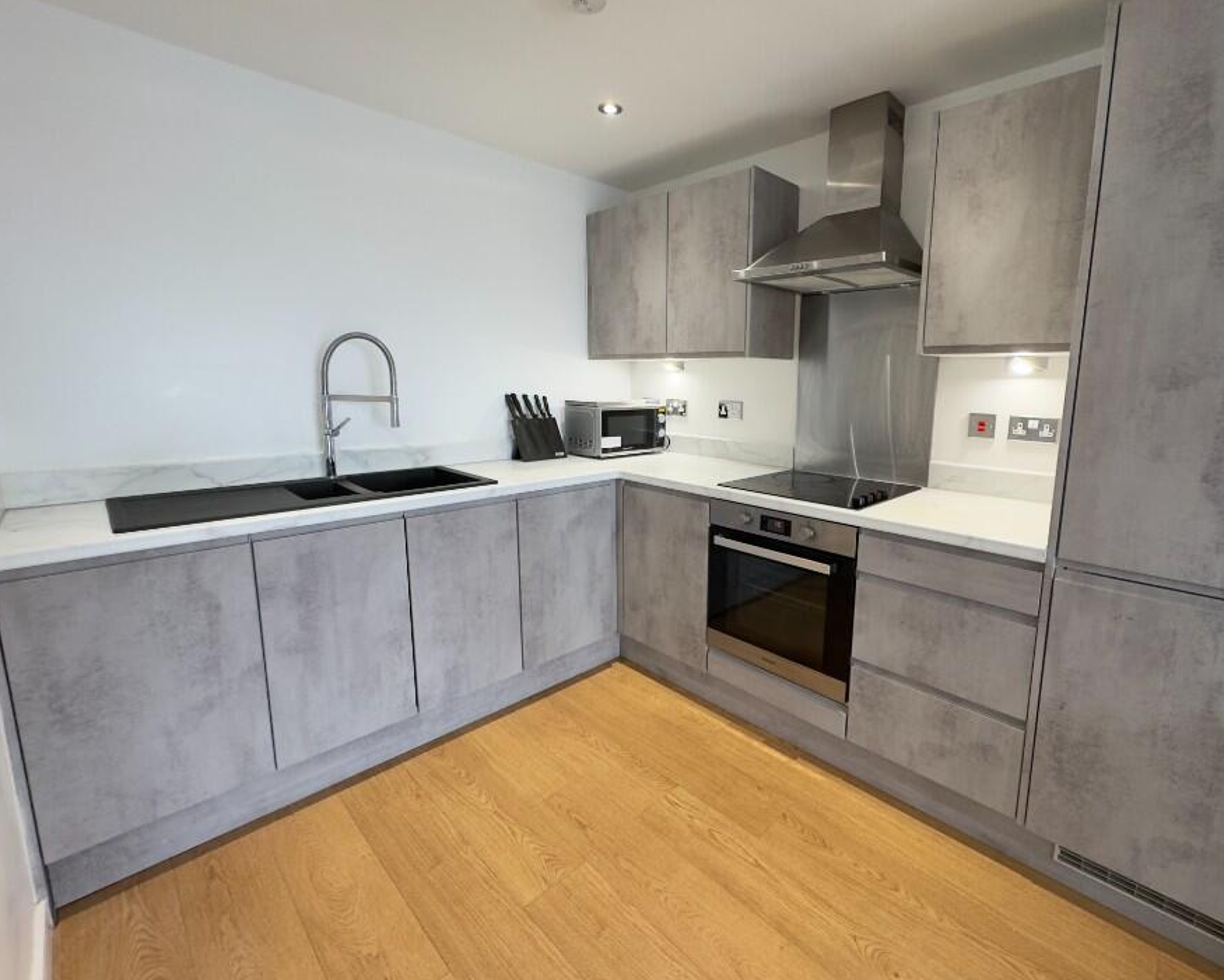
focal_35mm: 16
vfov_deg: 80.3
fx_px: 580
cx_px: 699
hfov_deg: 92.5
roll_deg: -1.5
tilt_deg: -9.3
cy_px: 465
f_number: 2.2
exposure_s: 1/100
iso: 200
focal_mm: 2.22
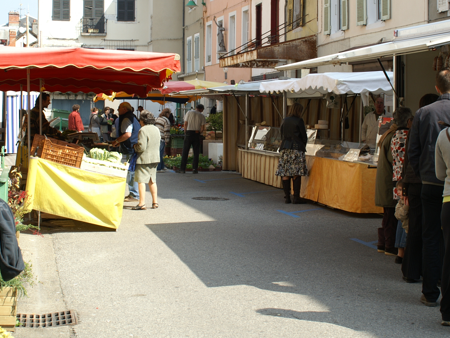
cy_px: 115
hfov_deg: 29.0
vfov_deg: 21.9
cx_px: 225
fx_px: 871
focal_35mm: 67
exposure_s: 1/80
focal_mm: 28
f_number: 10
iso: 100
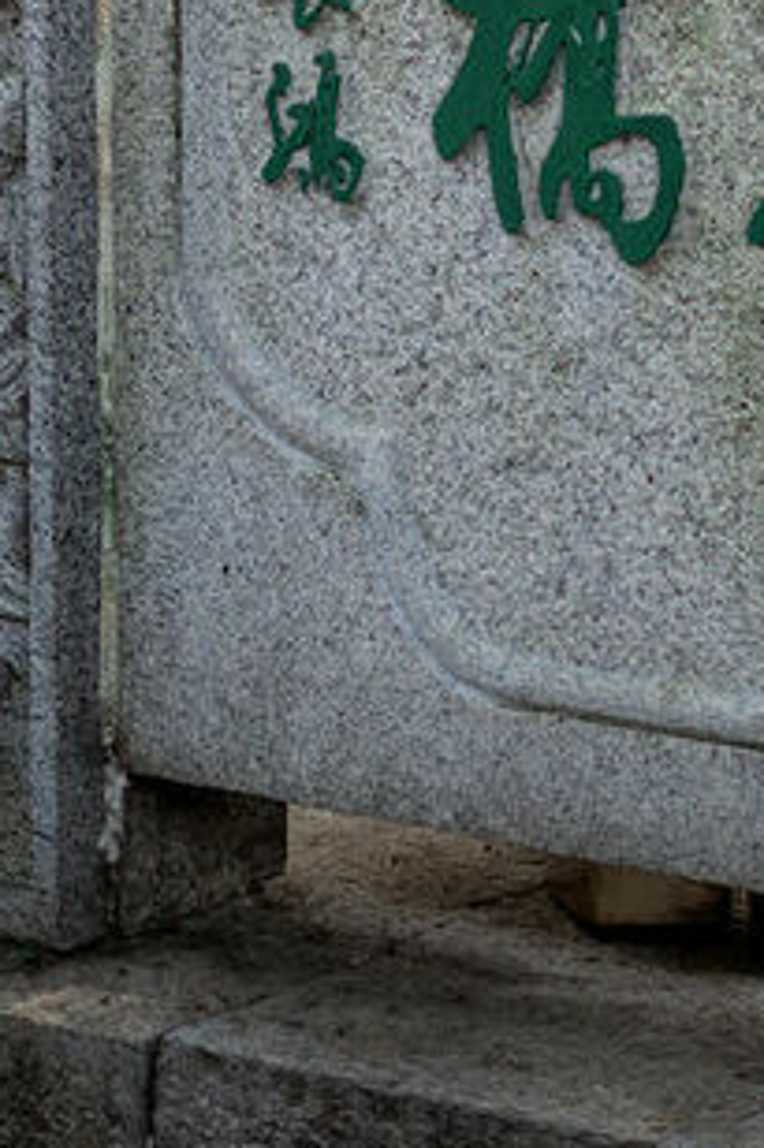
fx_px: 8158
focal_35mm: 256
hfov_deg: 5.3
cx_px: 835
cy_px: -1586
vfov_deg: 7.5
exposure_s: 1/320
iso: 100
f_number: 2
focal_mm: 50
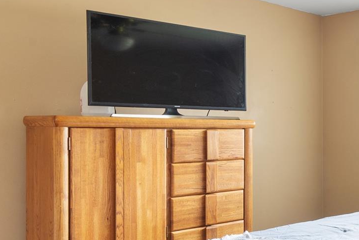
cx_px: 457
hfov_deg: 32.1
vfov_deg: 28.0
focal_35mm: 48
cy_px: 151
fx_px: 479
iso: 320
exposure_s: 1/4
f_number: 9
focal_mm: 17
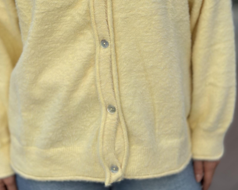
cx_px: 90
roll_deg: +5.0
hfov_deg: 22.7
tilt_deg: -17.2
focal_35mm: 84
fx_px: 592
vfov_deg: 18.1
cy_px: 33
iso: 100
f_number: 1.78
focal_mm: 6.86
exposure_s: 1/3876
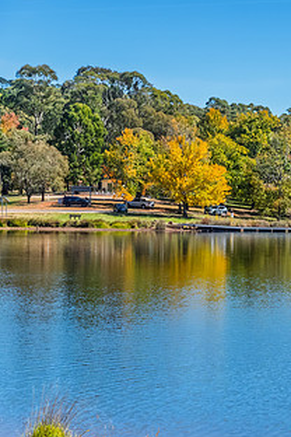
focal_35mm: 117
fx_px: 1419
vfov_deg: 17.5
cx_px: 361
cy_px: 244
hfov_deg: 11.5
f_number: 3.5
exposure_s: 1/8000
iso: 800
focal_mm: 42
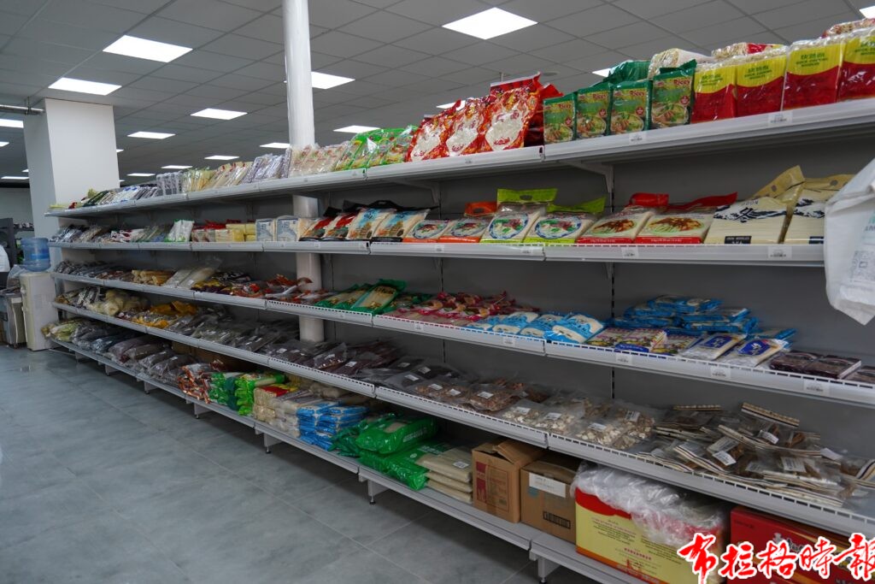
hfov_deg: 73.7
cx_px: 438
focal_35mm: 24
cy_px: 292
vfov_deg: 53.1
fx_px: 583
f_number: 4
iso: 800
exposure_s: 1/160
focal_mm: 24
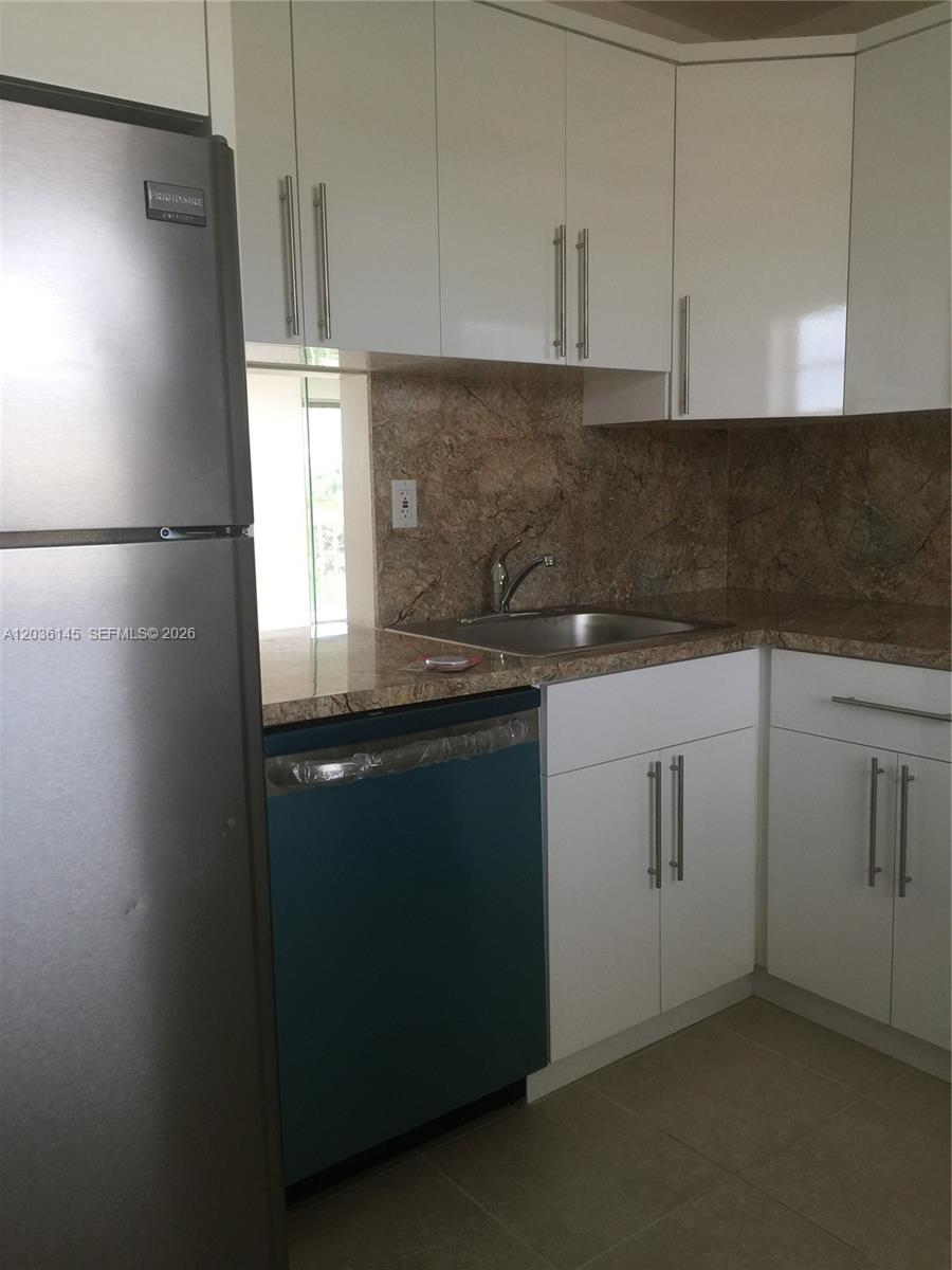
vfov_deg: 61.7
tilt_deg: -7.9
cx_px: 476
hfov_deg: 48.2
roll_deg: +0.8
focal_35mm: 29
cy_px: 635
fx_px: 1063
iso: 32
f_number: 2.2
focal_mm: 4.15
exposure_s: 1/40
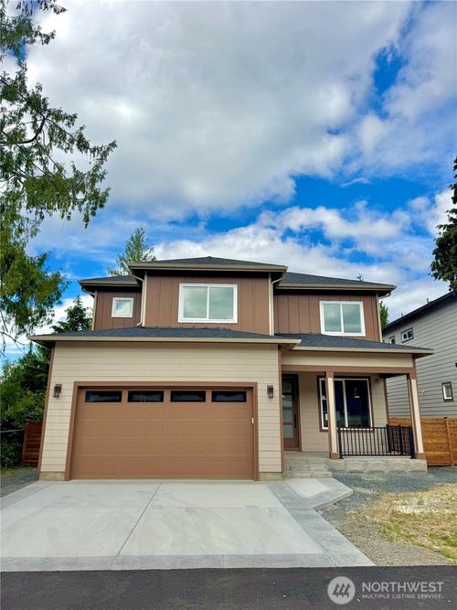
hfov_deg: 56.8
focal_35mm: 24
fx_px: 423
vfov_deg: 71.6
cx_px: 228
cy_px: 305
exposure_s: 1/7937
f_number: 1.78
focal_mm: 6.76
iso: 80
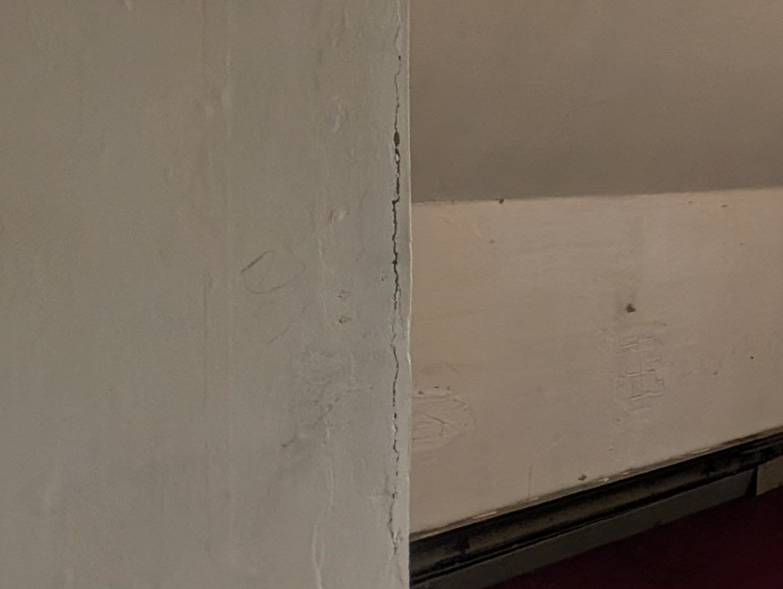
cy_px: 151
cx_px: 956
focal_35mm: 36
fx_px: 815
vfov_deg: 38.8
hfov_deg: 37.5
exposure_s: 1/60
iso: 63
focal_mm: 2.02
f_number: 1.7
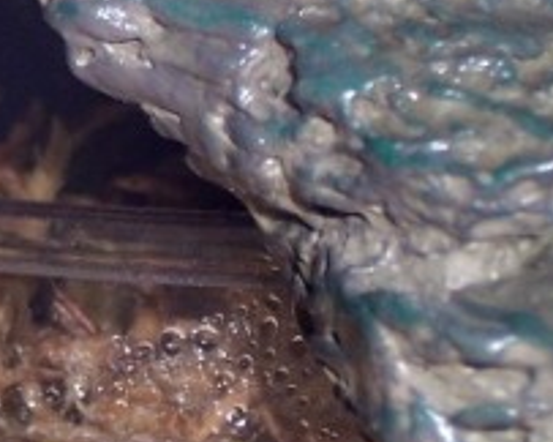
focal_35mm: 349
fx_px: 5706
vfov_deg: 4.4
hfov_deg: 5.5
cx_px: -195
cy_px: 165
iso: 80
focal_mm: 18
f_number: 4.8
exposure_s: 1/125
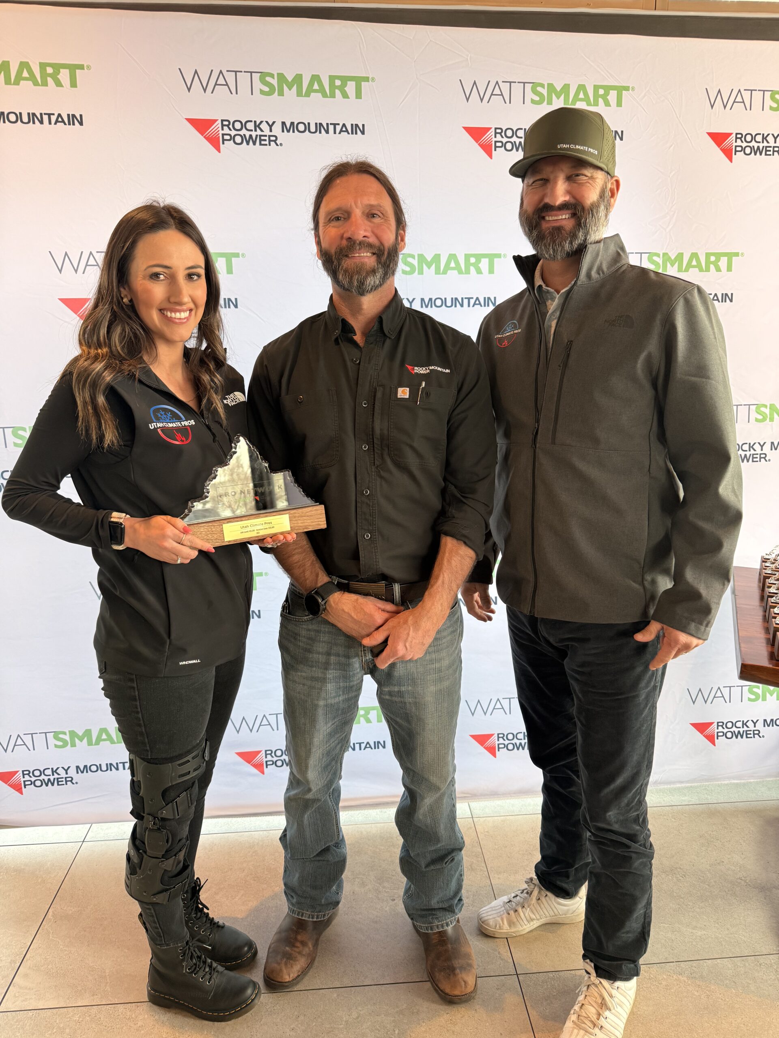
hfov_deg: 56.8
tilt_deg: -12.0
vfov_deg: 71.6
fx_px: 720
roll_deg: +0.4
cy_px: 519
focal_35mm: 24
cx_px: 390
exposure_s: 1/120
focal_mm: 6.76
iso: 160
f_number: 1.78
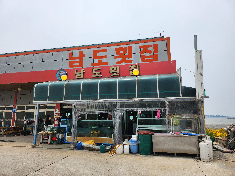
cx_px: 118
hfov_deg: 71.6
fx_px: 163
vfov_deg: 56.8
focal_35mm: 24
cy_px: 88
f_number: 1.8
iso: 50
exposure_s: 1/5842
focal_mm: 5
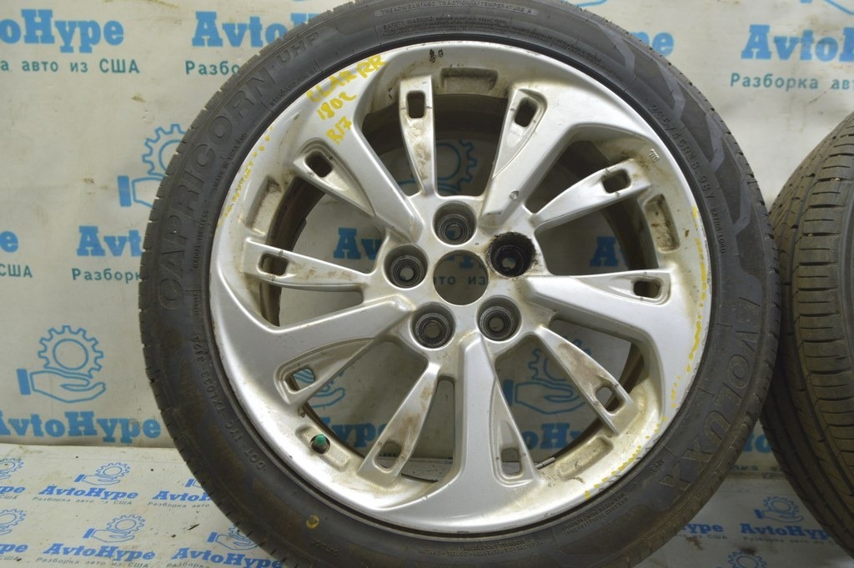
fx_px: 853
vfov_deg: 36.8
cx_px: 427
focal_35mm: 36
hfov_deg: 53.2
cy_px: 284
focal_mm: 24
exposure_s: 1/20
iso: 400
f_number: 5.6
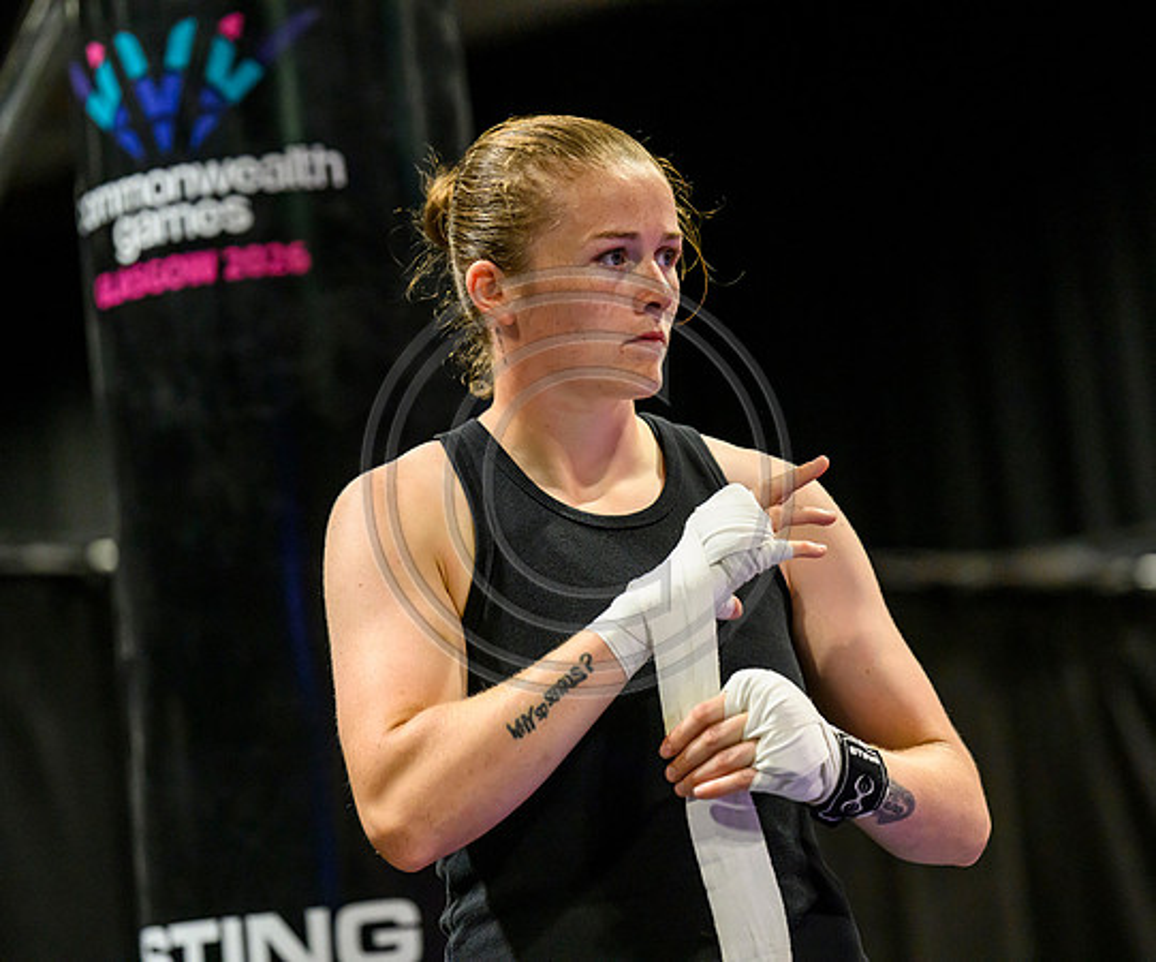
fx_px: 4408
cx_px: 569
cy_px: 481
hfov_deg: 14.9
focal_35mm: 127
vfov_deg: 12.4
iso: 8000
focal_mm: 110
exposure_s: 1/500
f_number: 2.8
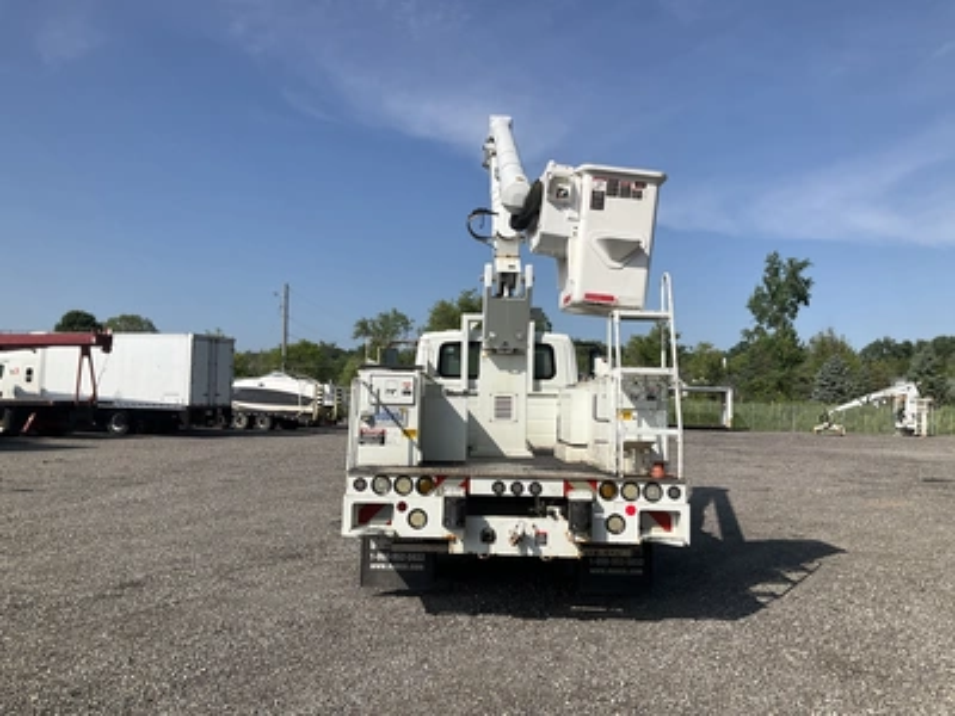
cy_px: 358
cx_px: 478
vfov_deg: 48.2
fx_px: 800
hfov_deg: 61.7
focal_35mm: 29
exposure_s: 1/3125
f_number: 1.8
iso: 25
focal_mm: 3
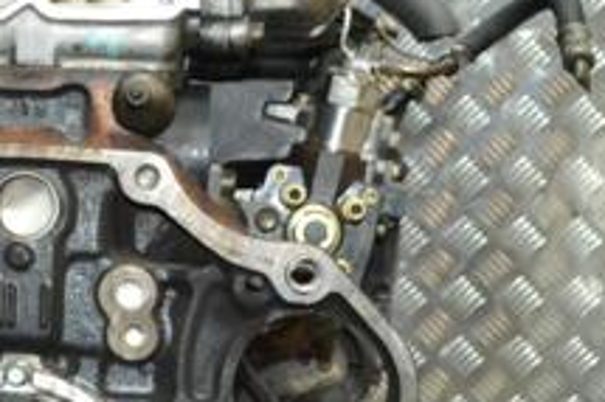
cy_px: 250
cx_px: 73
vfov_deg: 14.8
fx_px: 1545
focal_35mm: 92
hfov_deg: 21.7
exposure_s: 1/60
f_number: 3.8
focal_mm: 22
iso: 2000
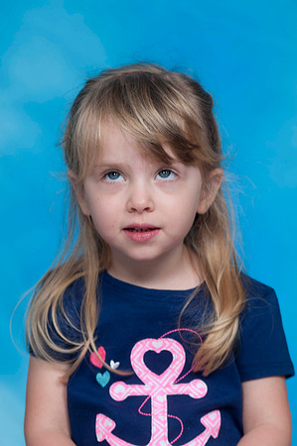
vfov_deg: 11.0
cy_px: 223
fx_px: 2326
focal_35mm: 188
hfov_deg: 7.3
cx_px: 148
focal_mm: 125
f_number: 4.5
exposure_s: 1/80
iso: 100
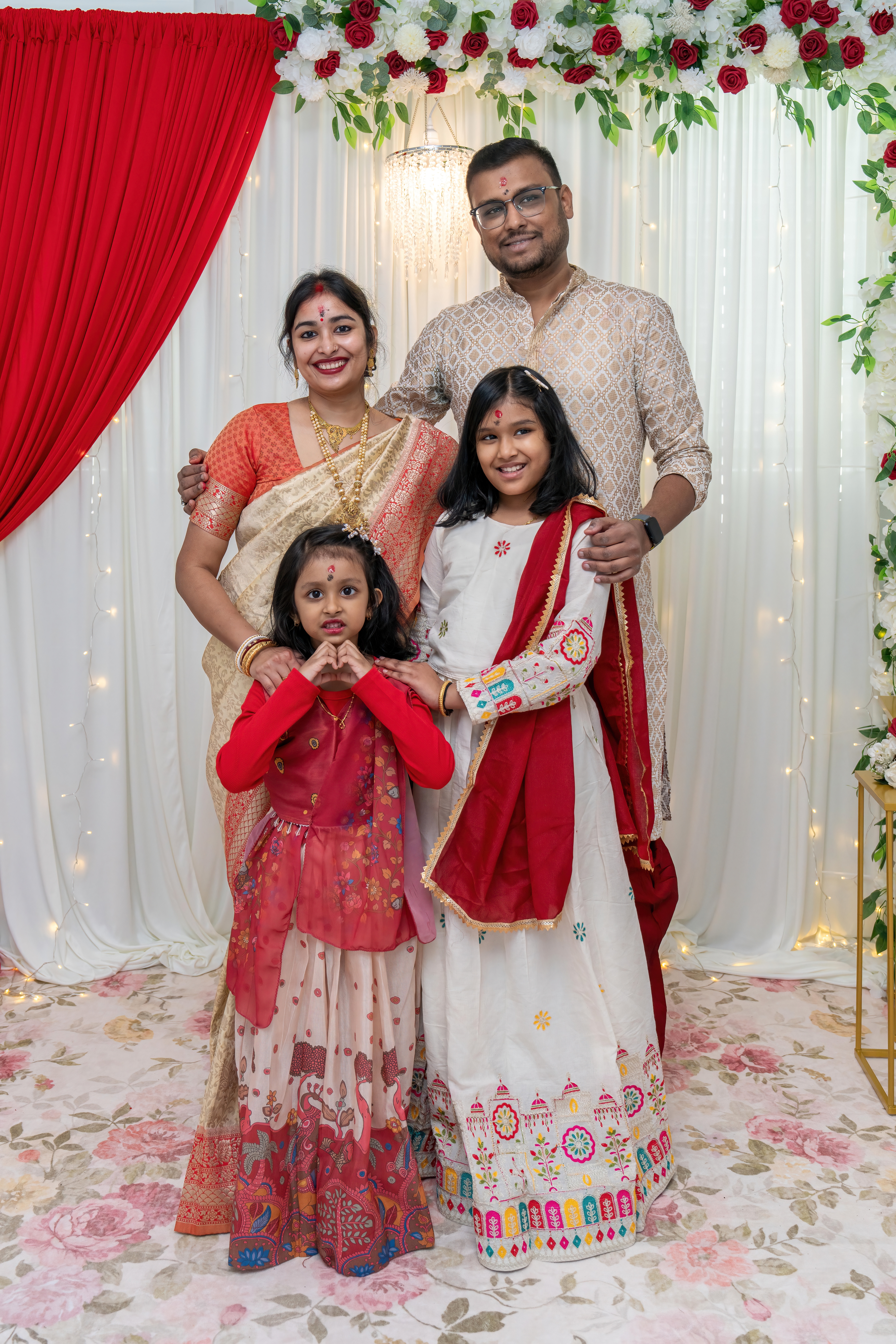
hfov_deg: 40.0
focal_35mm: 33
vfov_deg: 57.2
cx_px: 448
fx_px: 1232
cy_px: 672
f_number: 4
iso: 320
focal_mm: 33
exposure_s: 1/200
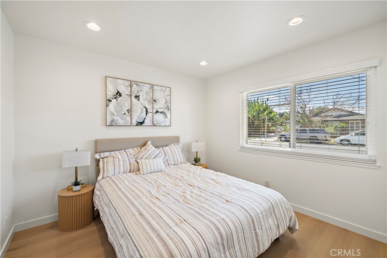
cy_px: 129
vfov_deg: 81.2
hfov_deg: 104.2
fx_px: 151
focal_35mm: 14
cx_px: 194
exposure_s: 1/13
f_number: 8
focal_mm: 14
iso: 500
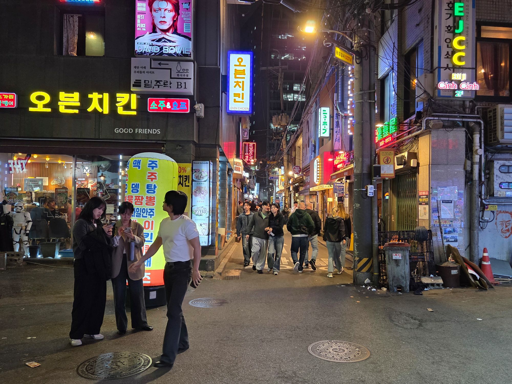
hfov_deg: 73.9
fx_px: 340
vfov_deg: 58.9
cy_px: 192
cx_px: 256
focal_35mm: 23
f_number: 1.8
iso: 320
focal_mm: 5.4
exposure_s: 1/120
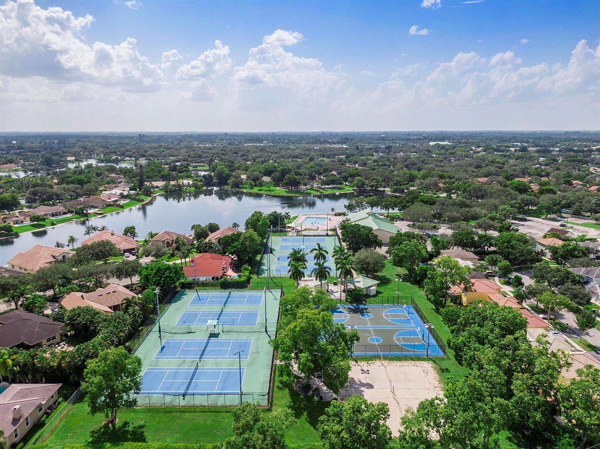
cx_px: 300
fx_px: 416
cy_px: 224
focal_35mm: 24
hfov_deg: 71.6
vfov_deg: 56.8
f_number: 2.8
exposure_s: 1/2500
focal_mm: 4.39
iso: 100
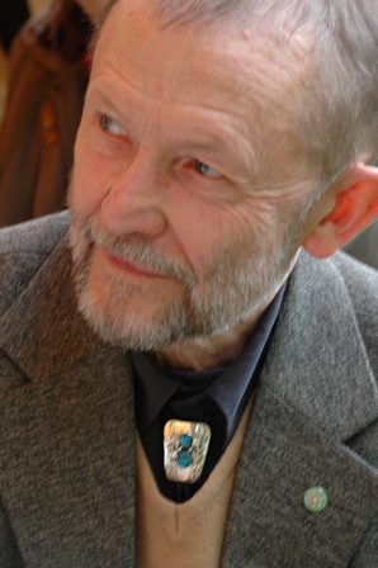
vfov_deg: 11.0
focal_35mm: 188
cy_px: 284
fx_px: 2957
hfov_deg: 7.3
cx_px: 189
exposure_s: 1/15
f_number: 10
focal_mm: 125
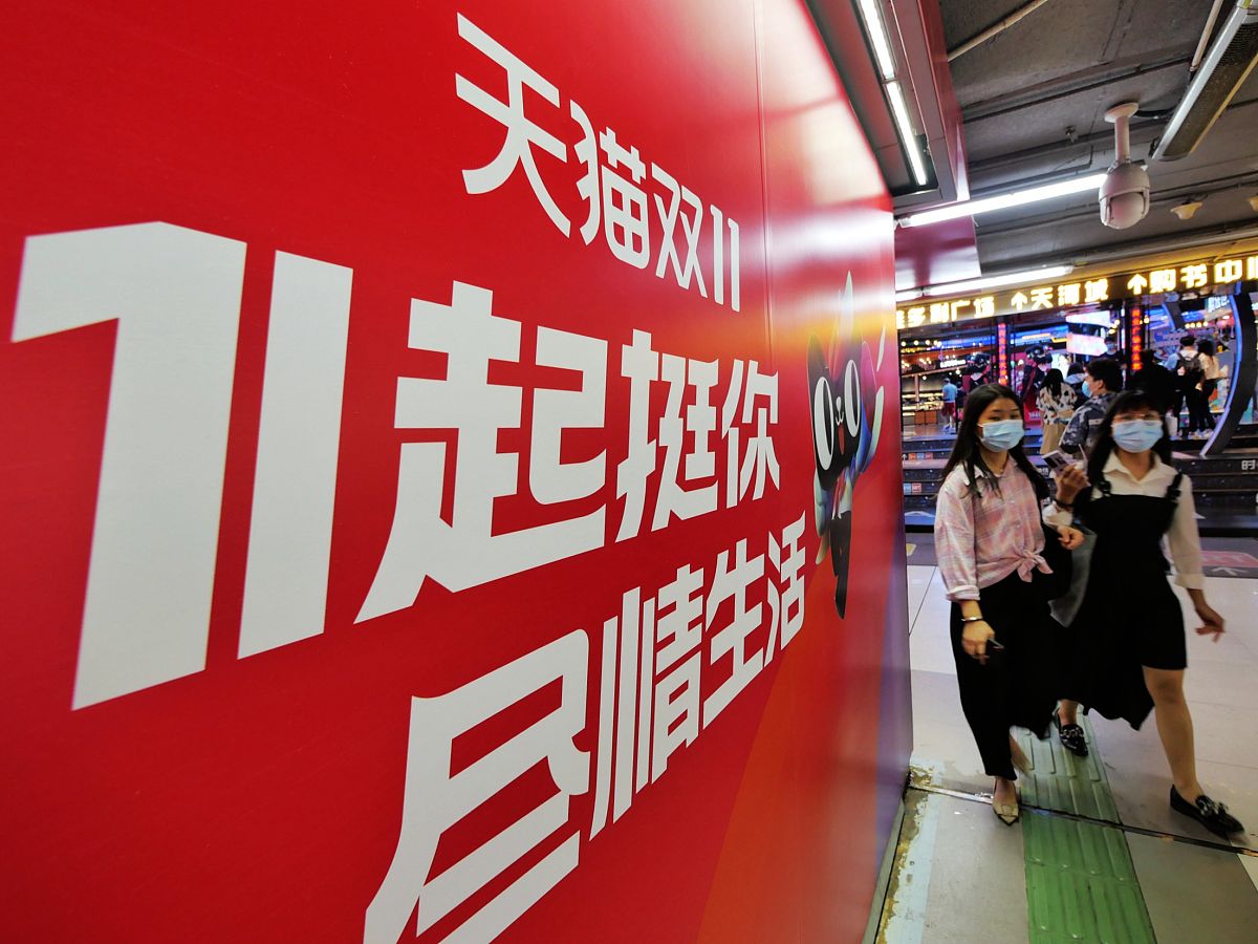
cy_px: 472
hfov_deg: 102.1
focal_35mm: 14
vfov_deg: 85.7
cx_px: 629
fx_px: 509
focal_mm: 7
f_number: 4
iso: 400
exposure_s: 1/60
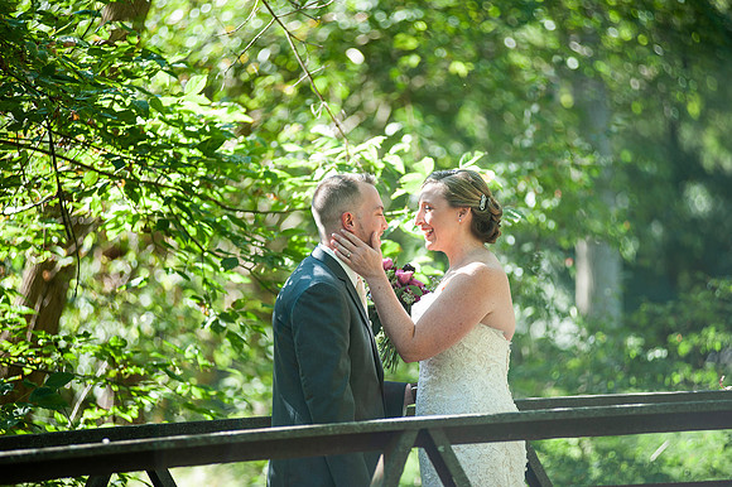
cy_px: 244
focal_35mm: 170
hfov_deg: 12.1
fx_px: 3455
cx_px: 366
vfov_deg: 8.1
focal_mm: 170
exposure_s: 1/250
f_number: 2.8
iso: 160
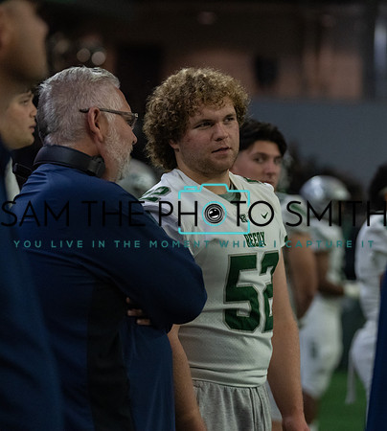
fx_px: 2154
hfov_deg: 10.3
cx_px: 238
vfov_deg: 11.4
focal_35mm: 161
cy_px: 216
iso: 5000
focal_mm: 120
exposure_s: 1/1250
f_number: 3.2
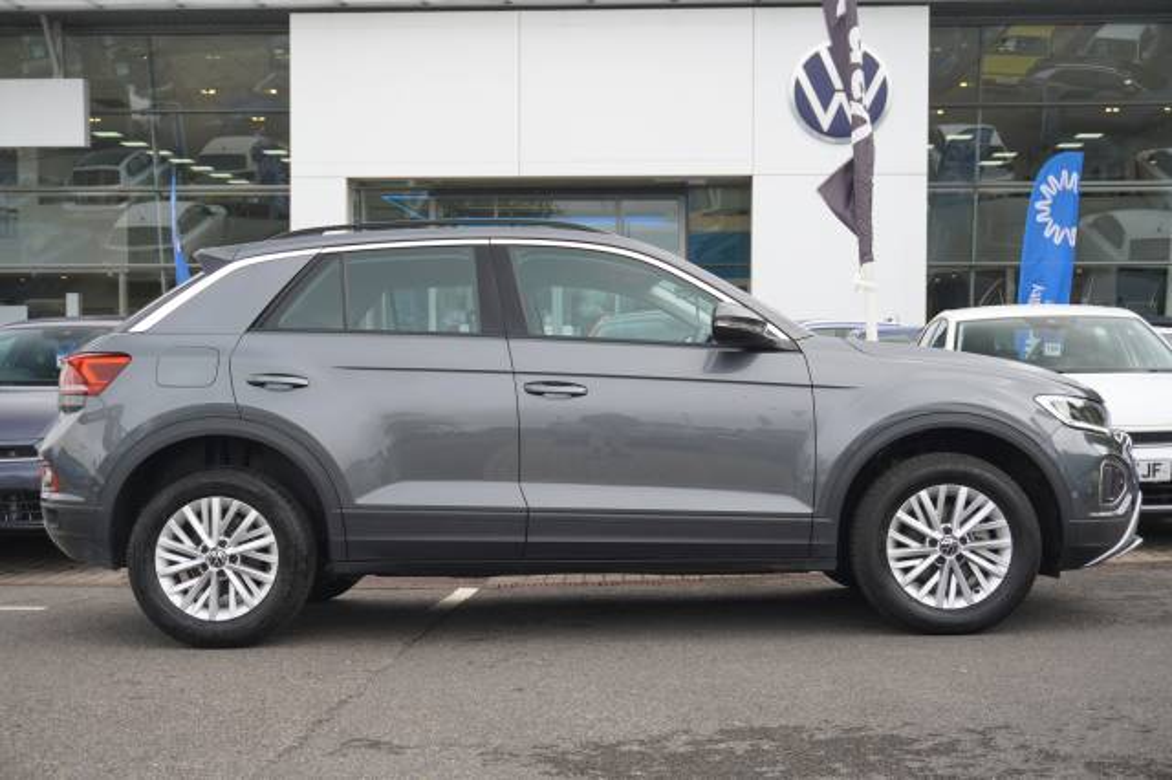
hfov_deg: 42.3
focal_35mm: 46
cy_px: 390
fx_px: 1513
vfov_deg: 28.9
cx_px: 586
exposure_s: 1/160
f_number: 5
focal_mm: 31
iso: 200
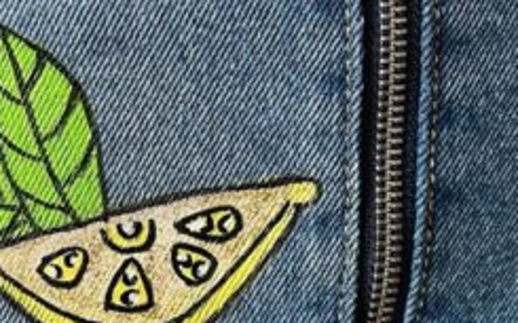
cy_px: 159
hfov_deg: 25.7
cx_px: 55
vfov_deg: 16.7
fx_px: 1101
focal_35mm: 78
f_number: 1.78
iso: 125
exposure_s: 1/121
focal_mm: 6.86
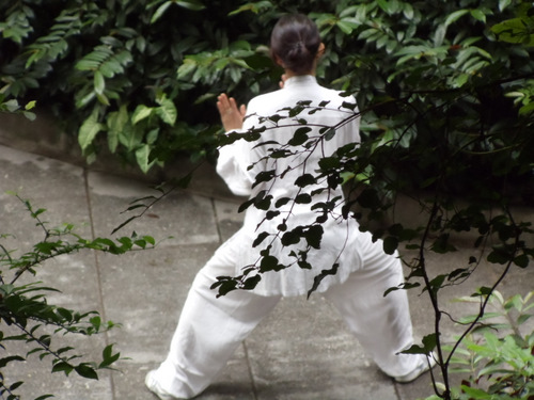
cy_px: 200
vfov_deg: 6.1
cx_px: 267
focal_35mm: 242
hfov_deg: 8.2
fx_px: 3733
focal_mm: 32.86
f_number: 5.4
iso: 400
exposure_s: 1/125
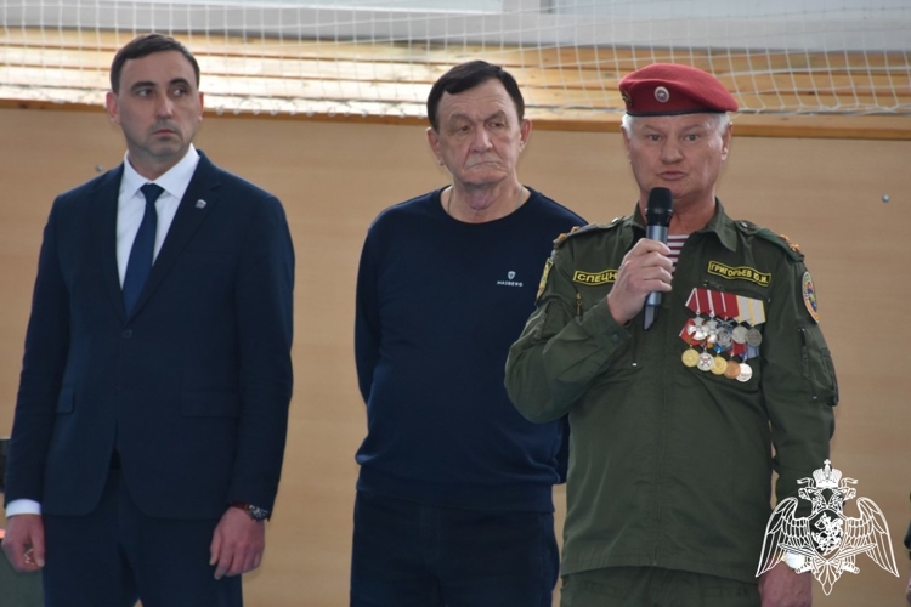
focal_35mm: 210
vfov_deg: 6.5
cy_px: 304
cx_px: 456
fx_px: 5314
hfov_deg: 9.8
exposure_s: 1/60
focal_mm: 140
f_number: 5.6
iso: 500
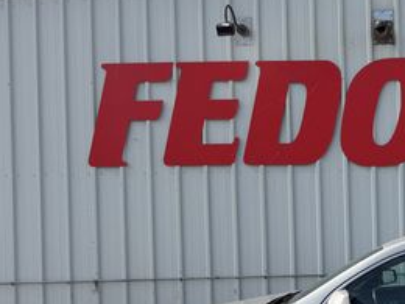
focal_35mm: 59
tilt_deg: -0.8
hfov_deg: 29.2
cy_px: 267
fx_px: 690
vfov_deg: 24.2
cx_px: 456
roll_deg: +1.2
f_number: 1.78
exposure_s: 1/3425
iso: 100
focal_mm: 6.76
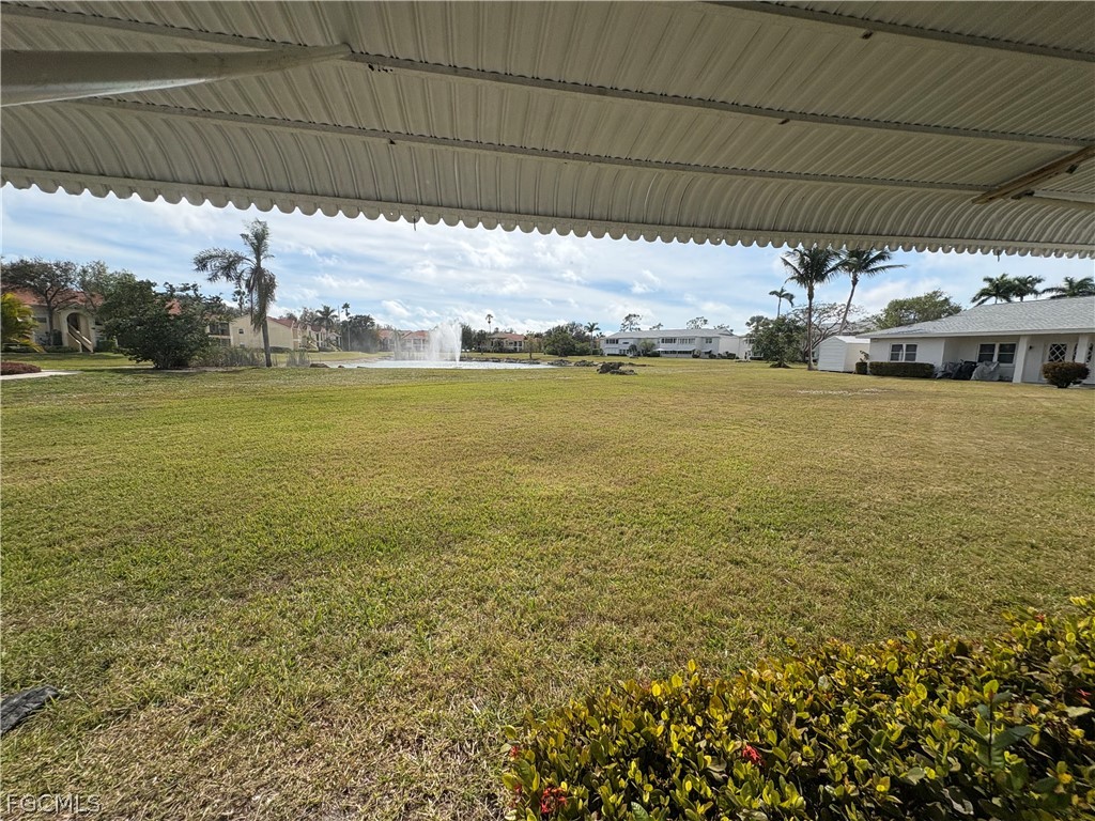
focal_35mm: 14
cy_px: 410
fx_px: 443
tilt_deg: -7.0
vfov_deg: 85.7
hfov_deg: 102.1
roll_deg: -0.6
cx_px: 548
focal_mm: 2.22
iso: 50
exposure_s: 1/3390
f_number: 2.2
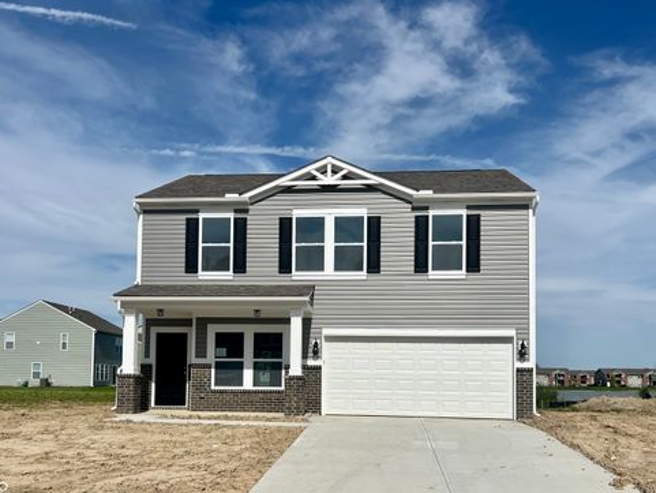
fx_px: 512
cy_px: 246
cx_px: 318
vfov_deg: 51.4
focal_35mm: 27
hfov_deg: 65.3
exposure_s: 1/11364
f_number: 1.5
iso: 50
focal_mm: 5.7
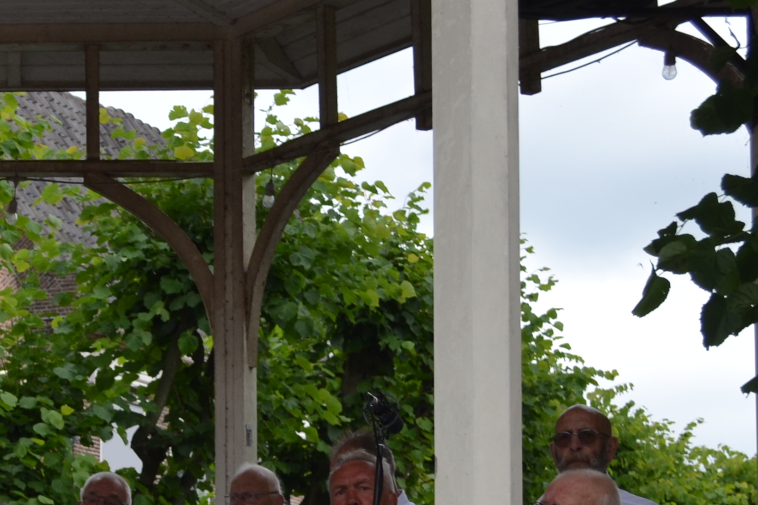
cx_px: -152
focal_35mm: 118
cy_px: 609
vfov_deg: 11.4
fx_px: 2484
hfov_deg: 16.6
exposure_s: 1/125
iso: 100
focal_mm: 28
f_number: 5.6
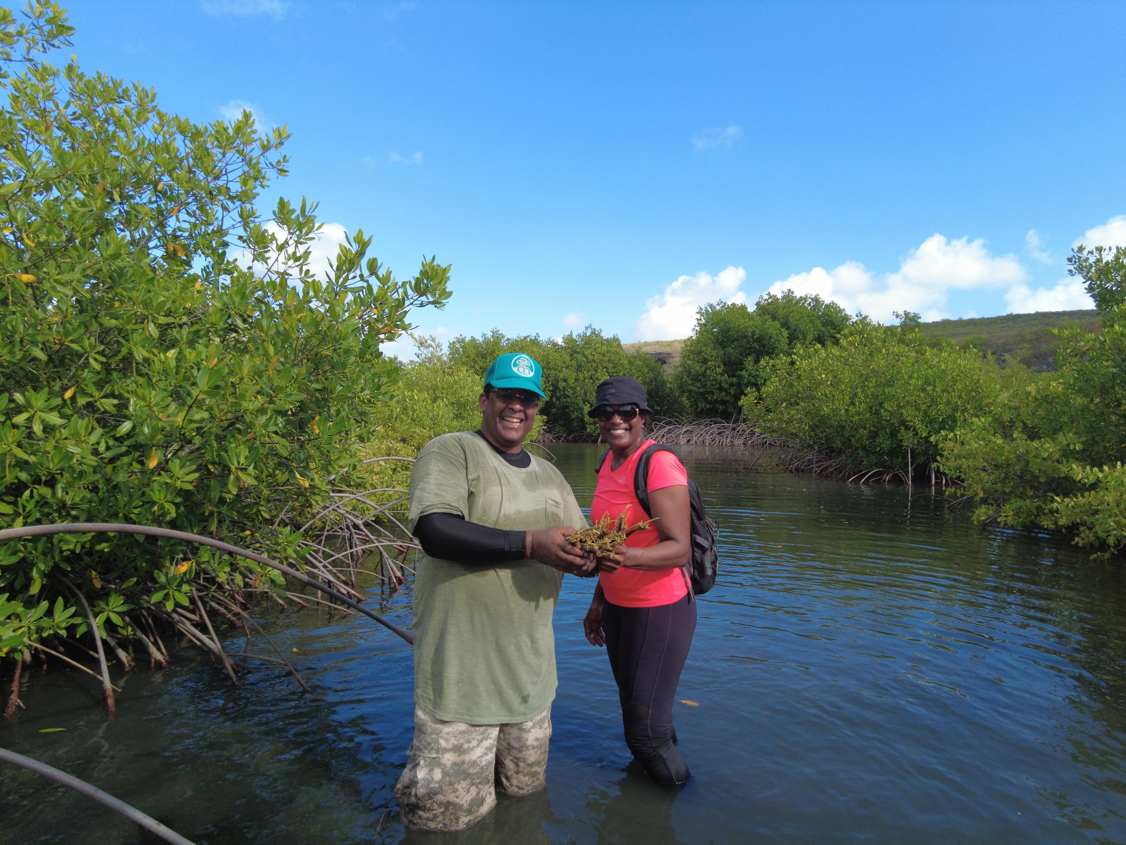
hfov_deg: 81.7
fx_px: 651
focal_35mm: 20
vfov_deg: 66.0
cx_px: 563
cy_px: 422
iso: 100
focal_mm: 4.4
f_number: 1.8
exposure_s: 1/640
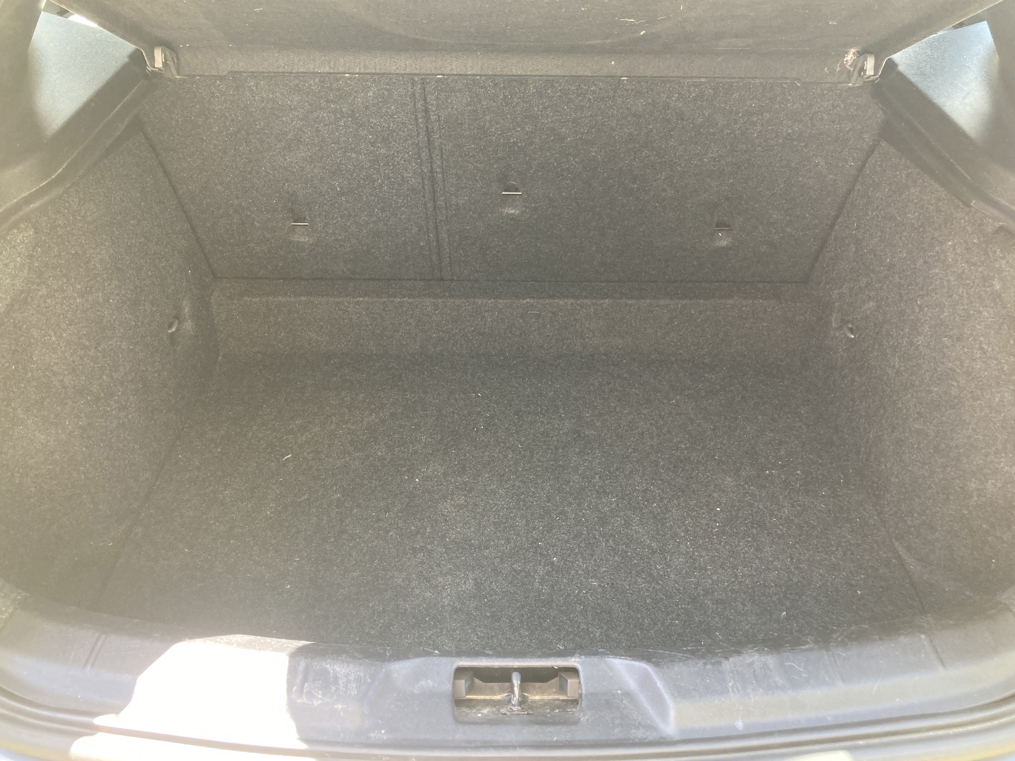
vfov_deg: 48.2
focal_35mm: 29
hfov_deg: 61.7
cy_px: 375
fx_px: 850
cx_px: 507
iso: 80
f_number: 1.8
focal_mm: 3.99
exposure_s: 1/64
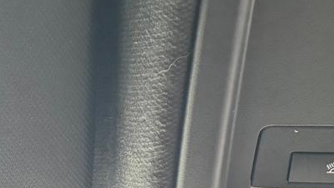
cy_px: 24
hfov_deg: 21.3
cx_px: 502
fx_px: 744
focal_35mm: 84
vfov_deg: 14.3
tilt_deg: +53.0
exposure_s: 1/60
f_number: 1.78
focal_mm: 6.76
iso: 640
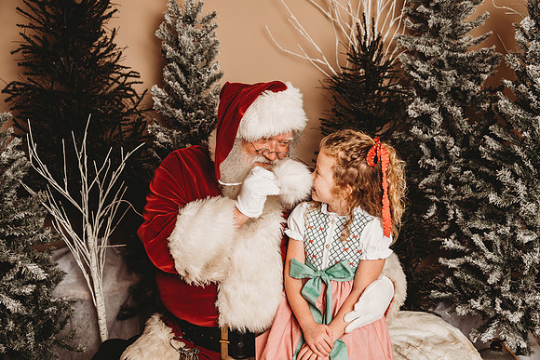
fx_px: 660
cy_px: 180
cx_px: 270
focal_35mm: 44
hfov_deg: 44.5
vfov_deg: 30.5
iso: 100
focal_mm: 44
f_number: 4
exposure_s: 1/160
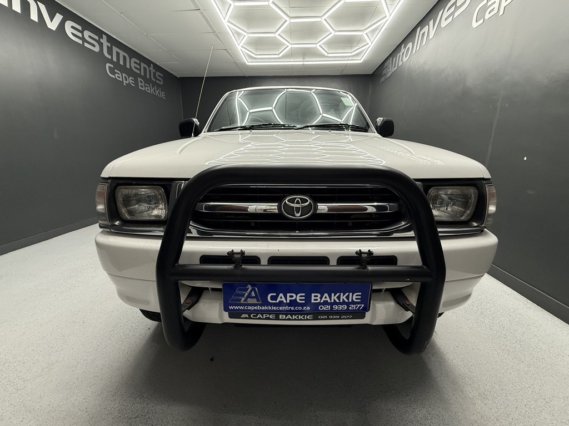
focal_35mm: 14
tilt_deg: -13.9
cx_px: 284
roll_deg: -0.4
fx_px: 230
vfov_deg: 85.7
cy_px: 213
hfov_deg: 102.1
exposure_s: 1/99
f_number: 2.2
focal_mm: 2.22
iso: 200
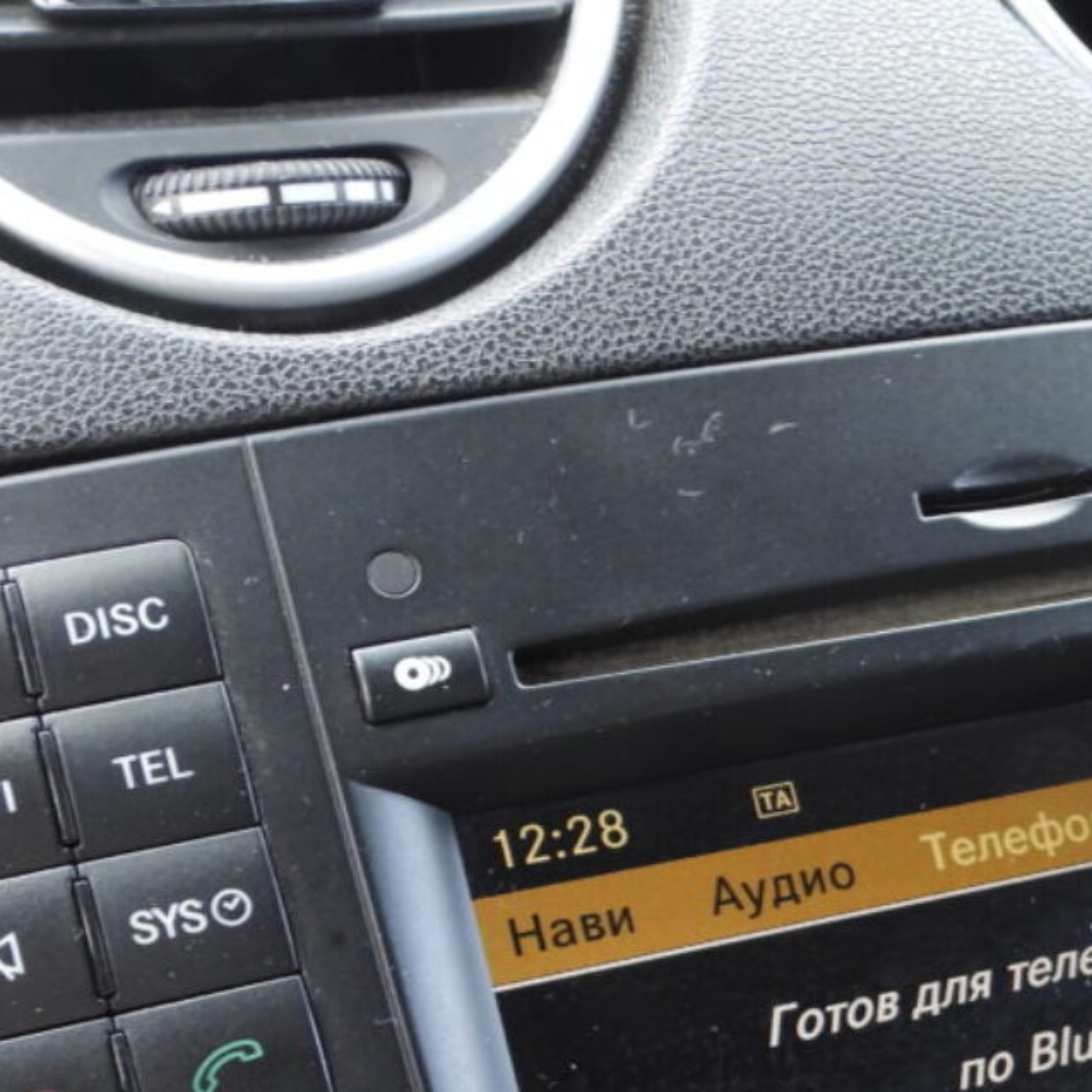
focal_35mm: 71
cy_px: 988
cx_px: 1000
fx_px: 2534
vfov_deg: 23.7
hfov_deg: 23.6
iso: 100
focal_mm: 5.8
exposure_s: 1/50
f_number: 3.2
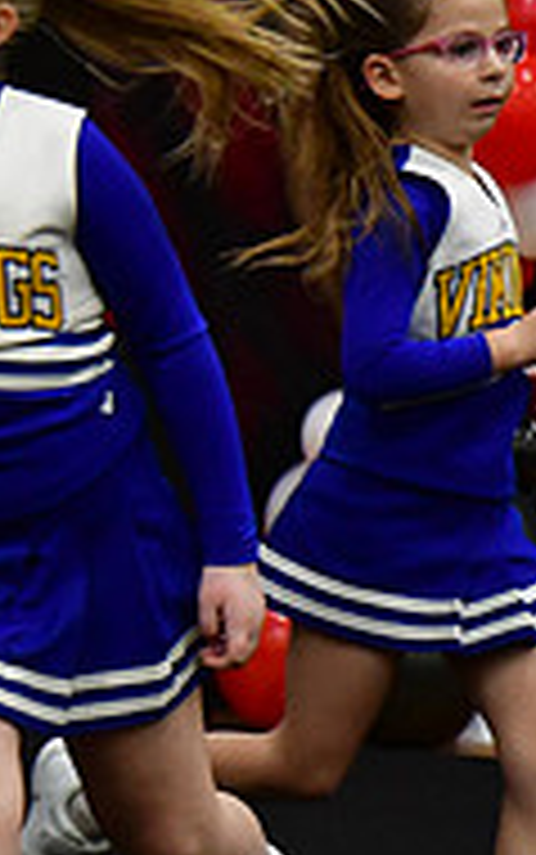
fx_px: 21820
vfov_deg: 2.2
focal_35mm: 935
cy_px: 52
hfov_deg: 1.4
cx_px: -761
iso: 4000
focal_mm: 200
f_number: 2.8
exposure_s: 1/800
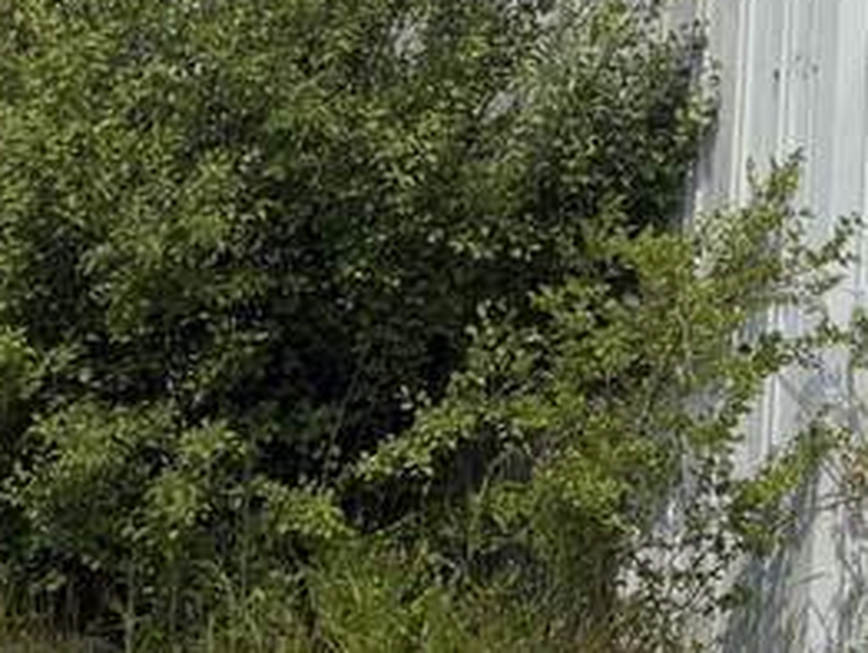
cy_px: -209
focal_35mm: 127
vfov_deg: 11.4
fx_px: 3187
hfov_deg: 14.2
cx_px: 1435
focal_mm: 5.96
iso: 50
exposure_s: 1/4950
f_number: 1.6
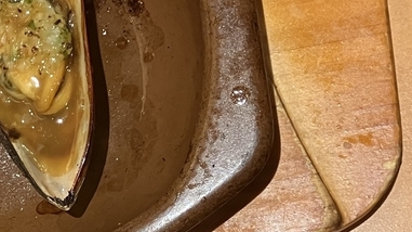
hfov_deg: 21.5
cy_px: 379
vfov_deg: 11.9
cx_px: 8
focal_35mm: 96
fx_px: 1048
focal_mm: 3.99
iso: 100
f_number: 1.8
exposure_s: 1/60
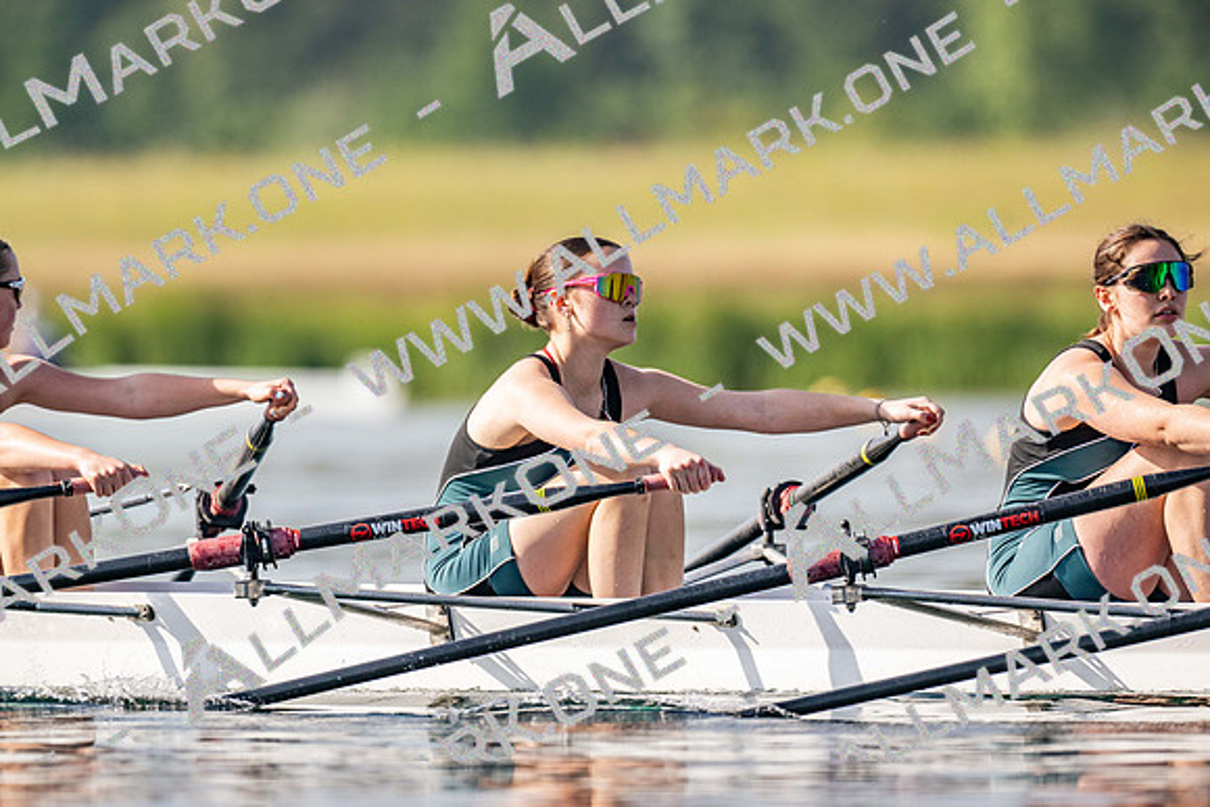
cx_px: 605
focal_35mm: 600
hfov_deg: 3.4
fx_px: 20170
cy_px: 404
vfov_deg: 2.3
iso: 280
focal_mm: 600
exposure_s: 1/2500
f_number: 5.6
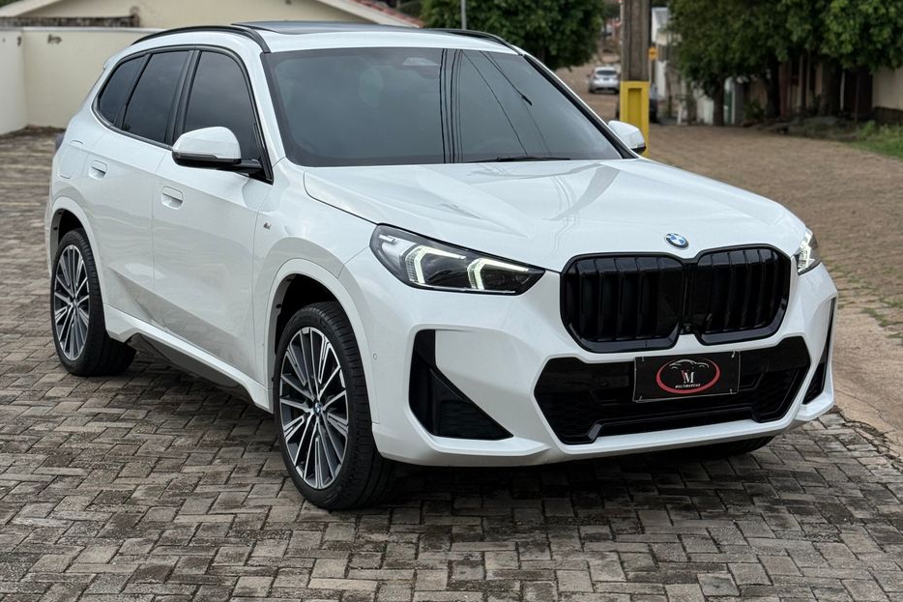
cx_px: 445
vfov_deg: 26.5
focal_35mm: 51
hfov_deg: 38.9
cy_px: 256
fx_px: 1279
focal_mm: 6.76
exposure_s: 1/3378
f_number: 1.78
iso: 80
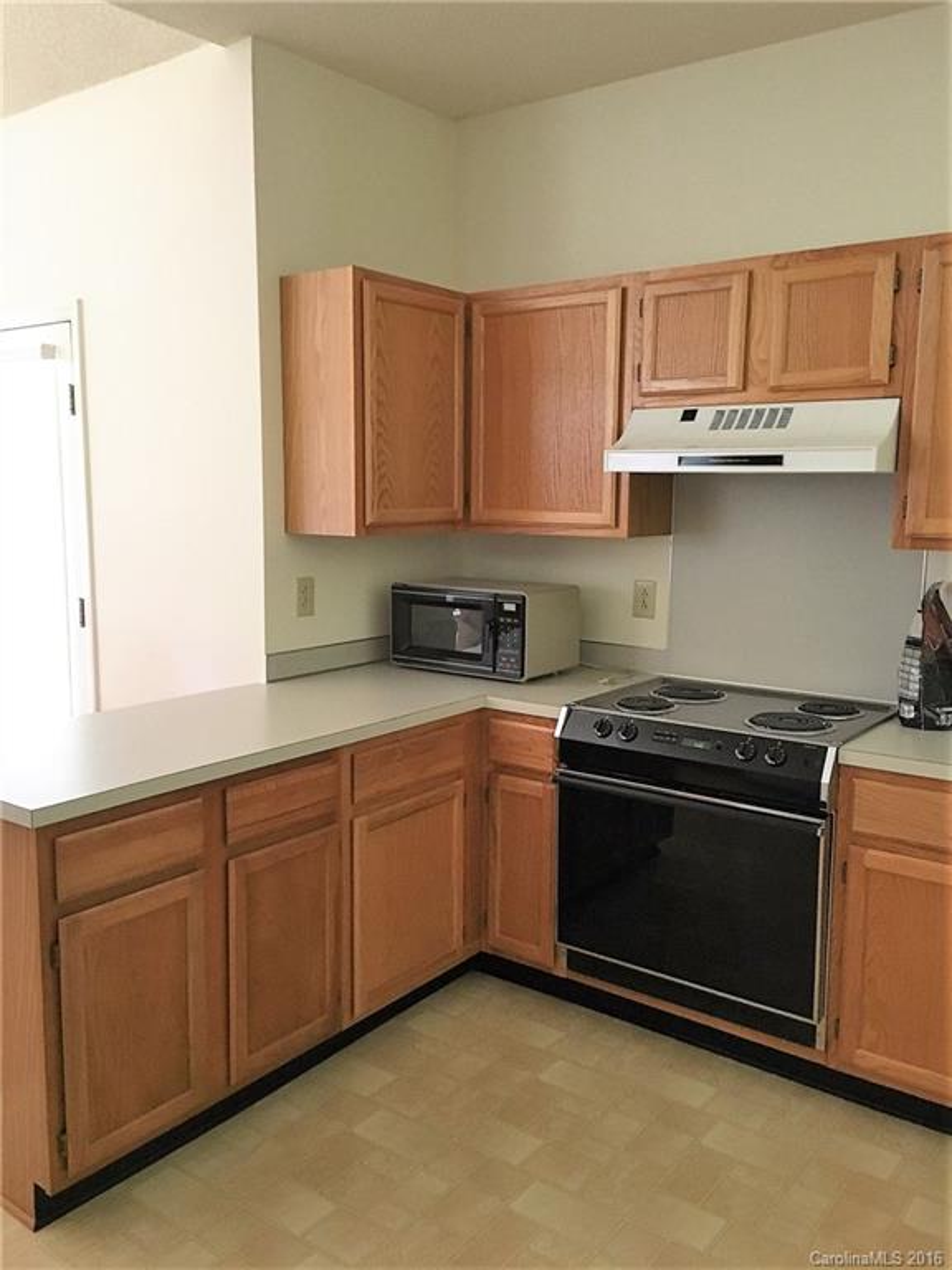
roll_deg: -0.8
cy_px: 635
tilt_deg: -7.6
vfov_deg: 61.7
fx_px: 1063
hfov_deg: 48.2
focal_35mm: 29
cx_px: 476
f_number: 2.2
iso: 200
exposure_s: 1/30
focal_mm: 4.15
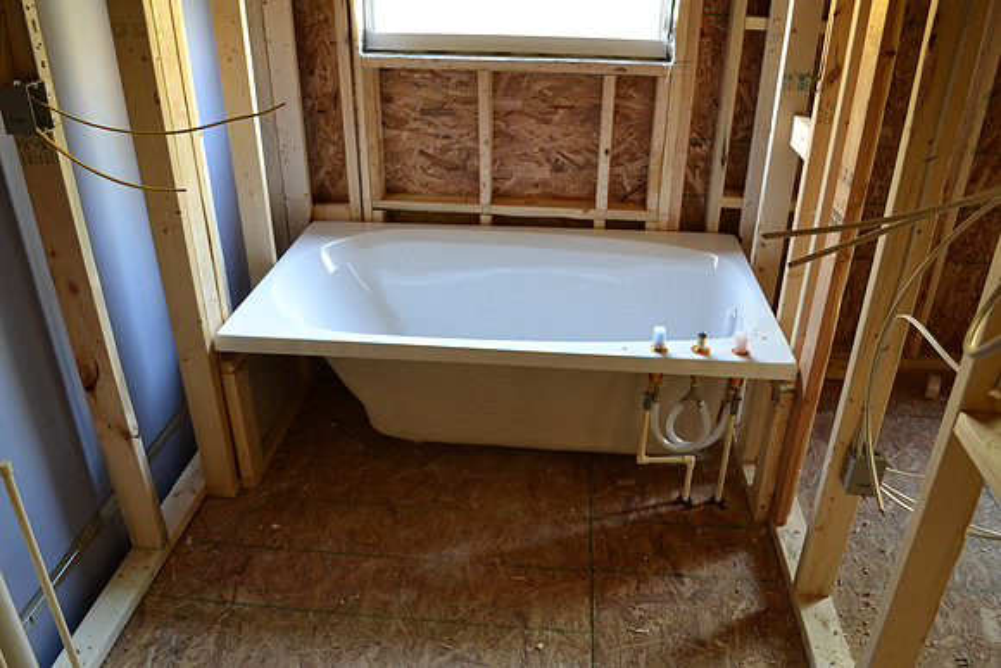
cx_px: 500
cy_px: 334
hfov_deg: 67.4
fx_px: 751
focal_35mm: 27
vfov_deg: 48.0
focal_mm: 18
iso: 800
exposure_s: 1/15
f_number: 3.5
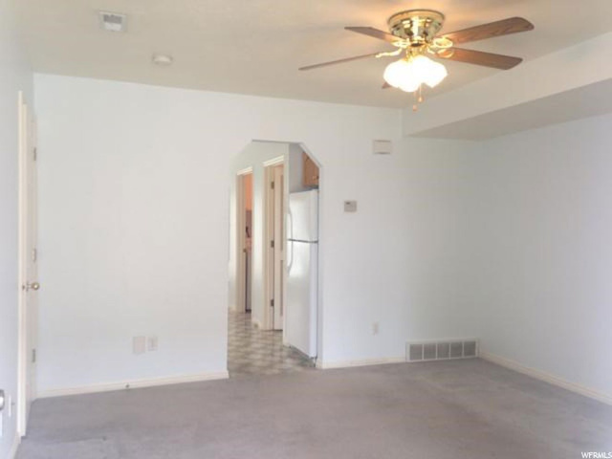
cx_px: 306
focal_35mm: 33
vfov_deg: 42.9
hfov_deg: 55.4
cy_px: 230
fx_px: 583
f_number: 2.4
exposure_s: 1/40
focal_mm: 4.12
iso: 50
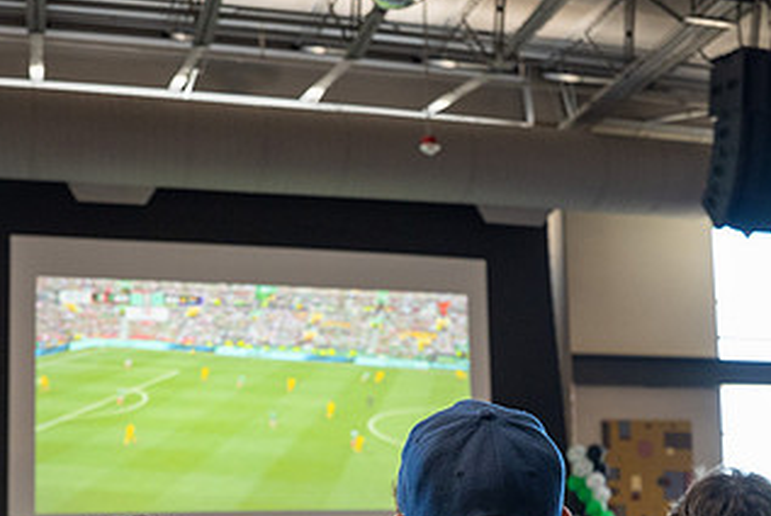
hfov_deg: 39.5
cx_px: 336
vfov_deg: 26.1
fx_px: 1072
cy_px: 478
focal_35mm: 50
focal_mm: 24
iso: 2000
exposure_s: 1/320
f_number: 2.8
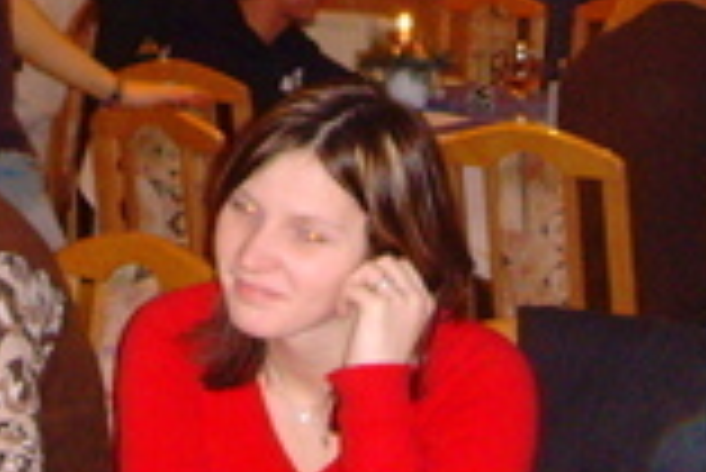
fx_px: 2532
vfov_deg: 10.4
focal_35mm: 129
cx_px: 202
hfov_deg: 15.8
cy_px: -128
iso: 400
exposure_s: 1/45
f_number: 3.5
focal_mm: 6.6
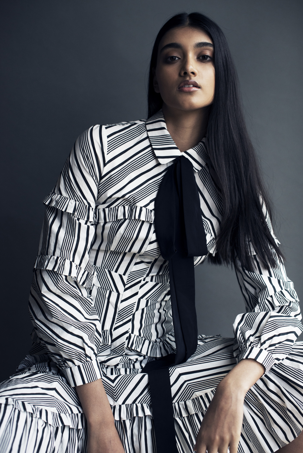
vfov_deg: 39.6
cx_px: 152
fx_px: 631
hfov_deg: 27.0
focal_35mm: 50
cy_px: 226
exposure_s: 1/400
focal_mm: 50
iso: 1250
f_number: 3.2
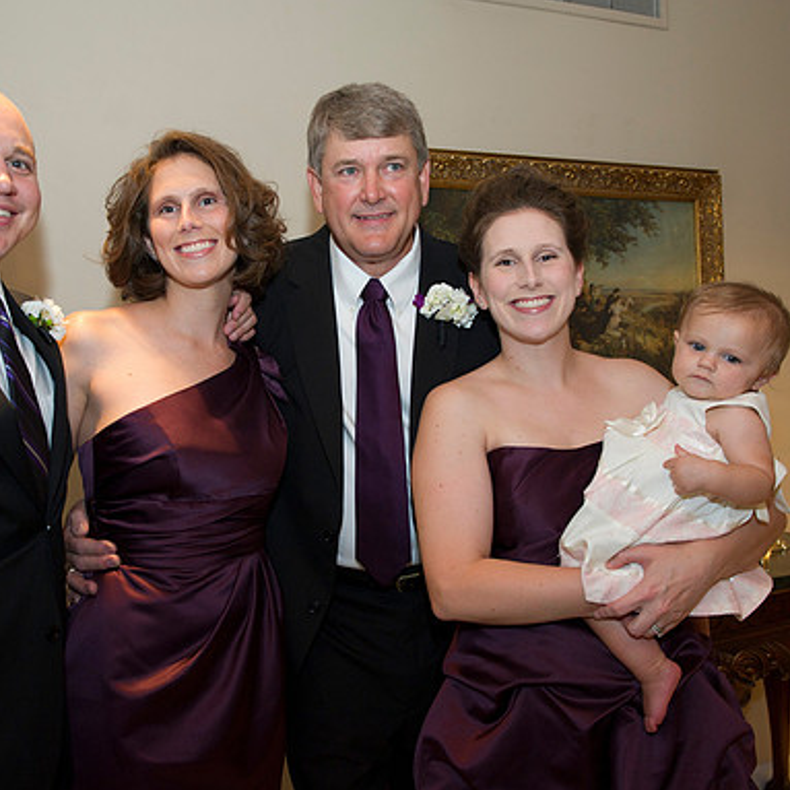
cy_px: 396
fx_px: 930
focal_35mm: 36
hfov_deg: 45.8
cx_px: 318
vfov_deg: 46.0
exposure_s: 1/100
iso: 1250
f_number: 4
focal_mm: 28
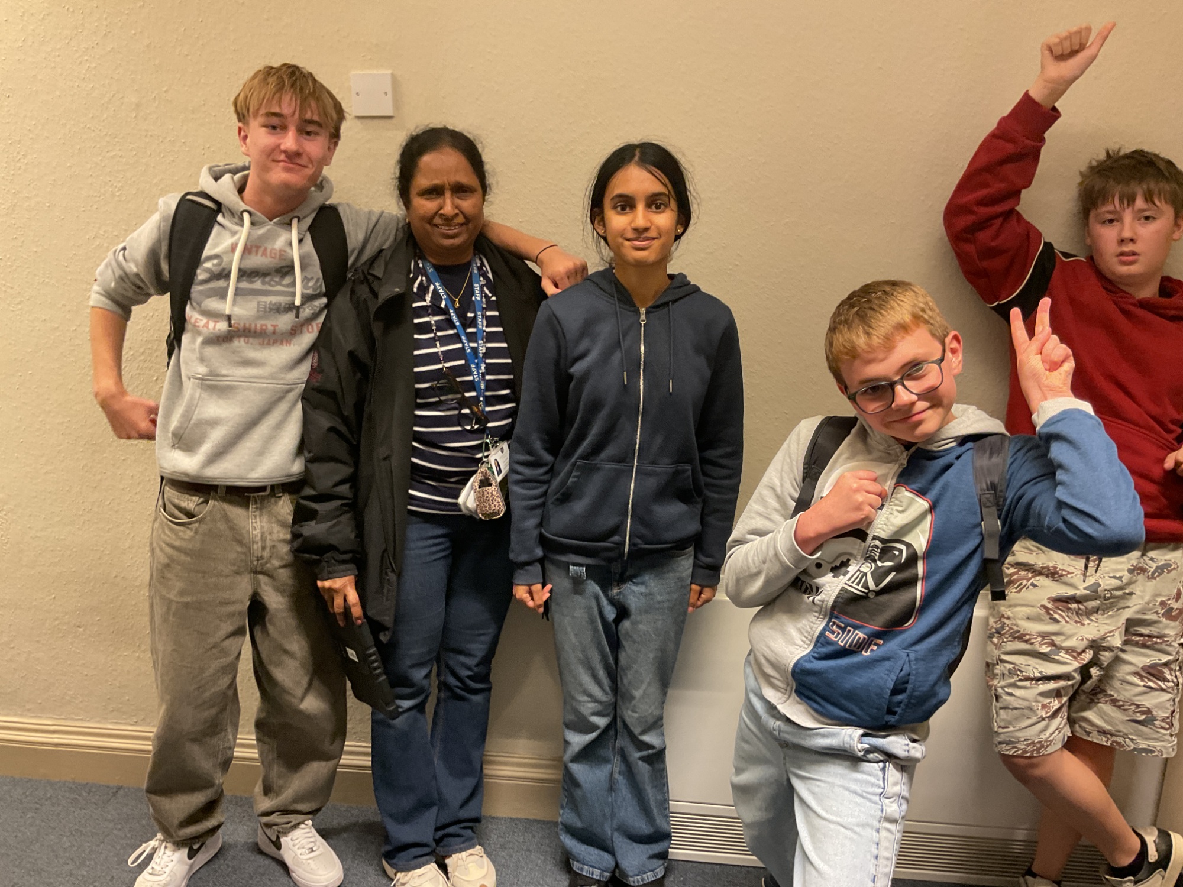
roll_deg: -0.2
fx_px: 991
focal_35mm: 29
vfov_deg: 48.2
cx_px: 592
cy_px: 444
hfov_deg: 61.7
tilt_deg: -15.6
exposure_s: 1/60
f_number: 1.8
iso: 160
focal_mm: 3
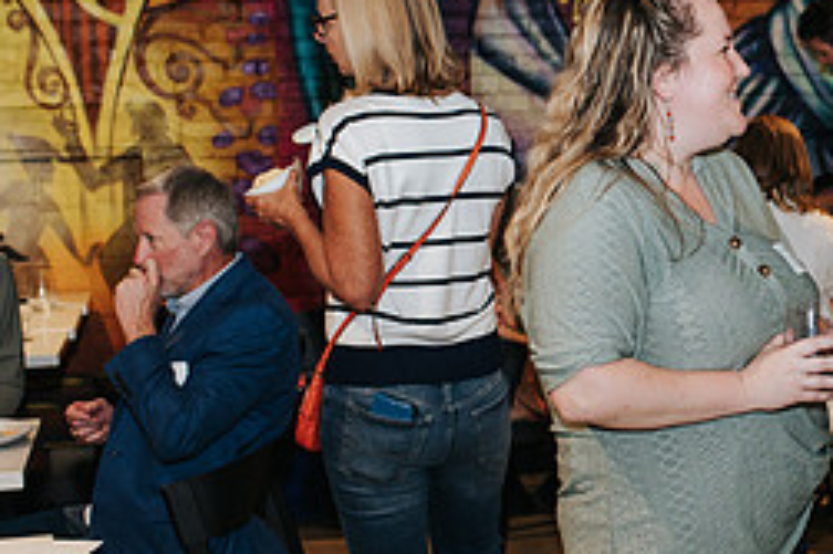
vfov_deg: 15.9
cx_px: 852
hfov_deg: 22.6
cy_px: 316
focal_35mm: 86
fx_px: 1989
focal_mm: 35
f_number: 2.8
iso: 800
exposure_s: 1/200
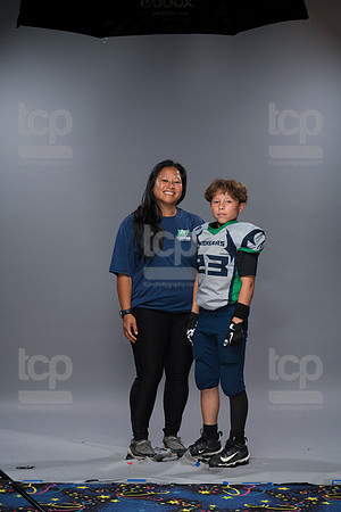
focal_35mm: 80
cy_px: 256
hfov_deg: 17.1
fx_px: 1137
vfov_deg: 25.4
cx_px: 170
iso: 320
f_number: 6.3
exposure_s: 1/250
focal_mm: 80
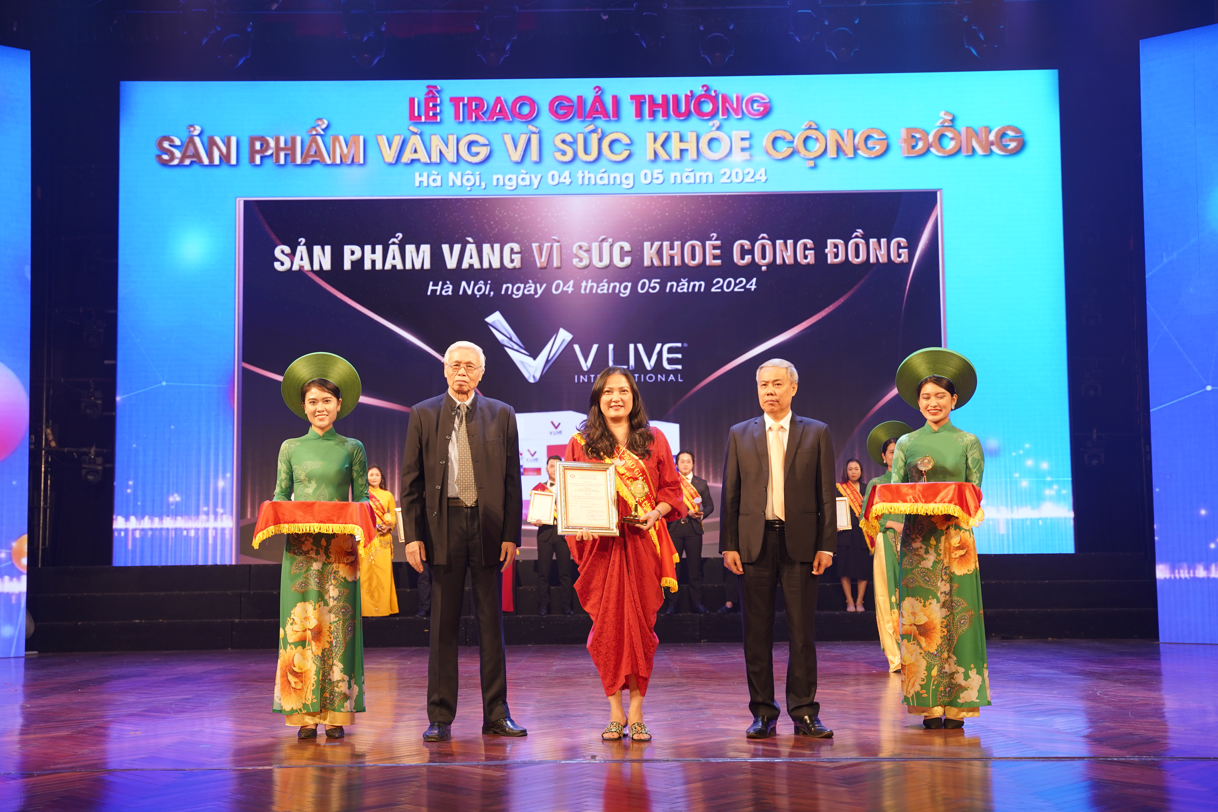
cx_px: 609
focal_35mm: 47
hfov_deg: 42.0
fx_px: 1587
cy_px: 406
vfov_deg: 28.7
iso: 500
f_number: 3.5
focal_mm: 46.9
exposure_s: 1/125
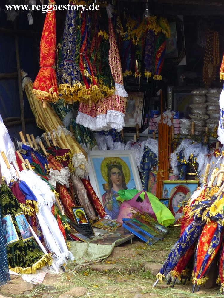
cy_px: 149
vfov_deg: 29.4
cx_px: 112
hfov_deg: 22.3
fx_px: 569
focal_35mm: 66
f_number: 4
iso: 100
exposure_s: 1/250
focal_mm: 11.9
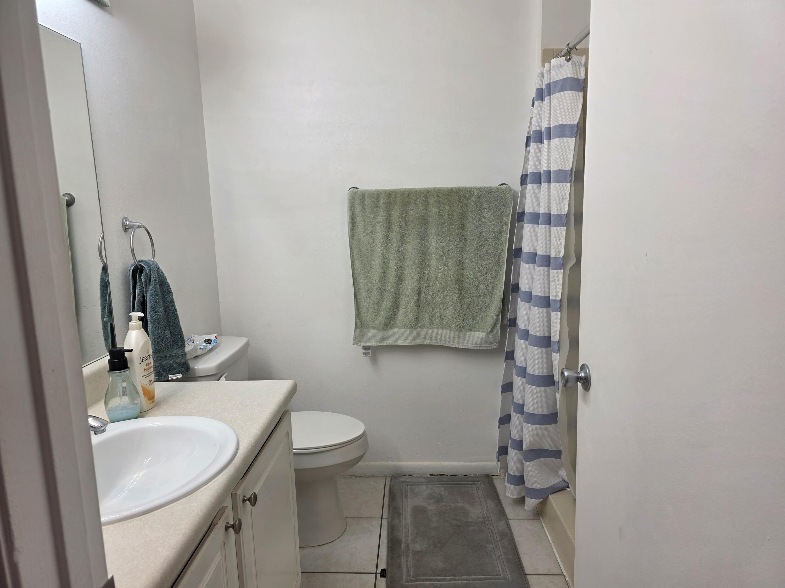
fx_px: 522
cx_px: 392
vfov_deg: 58.9
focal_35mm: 23
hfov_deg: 73.9
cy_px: 294
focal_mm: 6.3
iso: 40
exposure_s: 1/120
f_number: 1.7
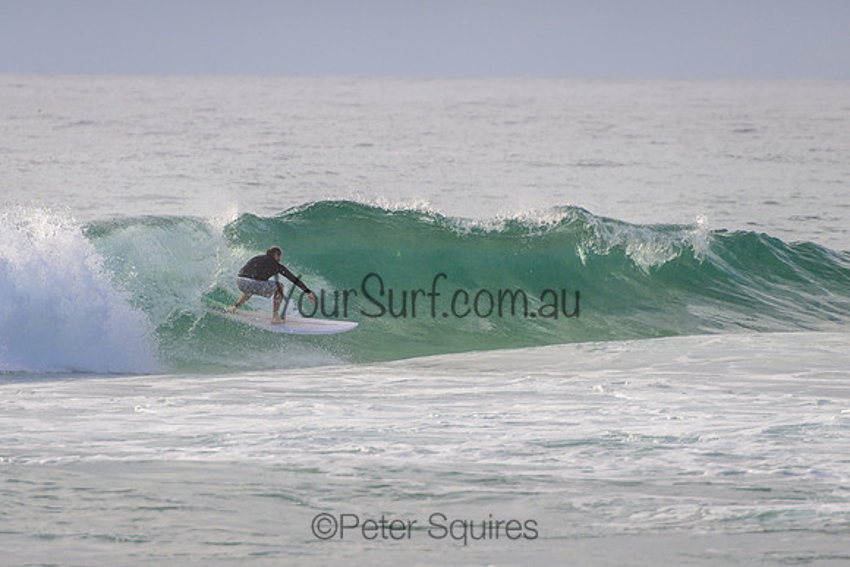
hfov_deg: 3.7
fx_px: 12993
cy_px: 227
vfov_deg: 2.5
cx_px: 417
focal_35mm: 550
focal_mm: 400
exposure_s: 1/2000
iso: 360
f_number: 5.6
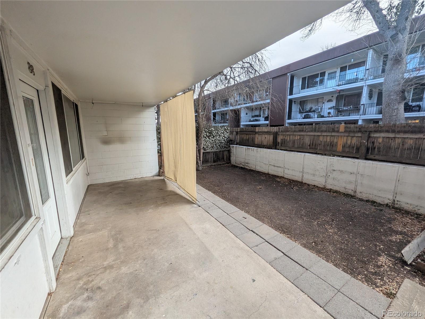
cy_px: 160
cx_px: 212
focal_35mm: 13
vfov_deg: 89.9
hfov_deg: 106.2
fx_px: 160
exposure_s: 1/458
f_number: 2.2
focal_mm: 1.54
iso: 30
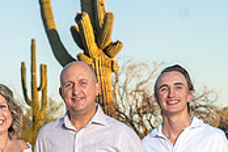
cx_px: 56
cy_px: 247
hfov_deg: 12.1
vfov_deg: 7.9
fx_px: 1077
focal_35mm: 170
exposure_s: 1/160
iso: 100
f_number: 6.3
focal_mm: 51
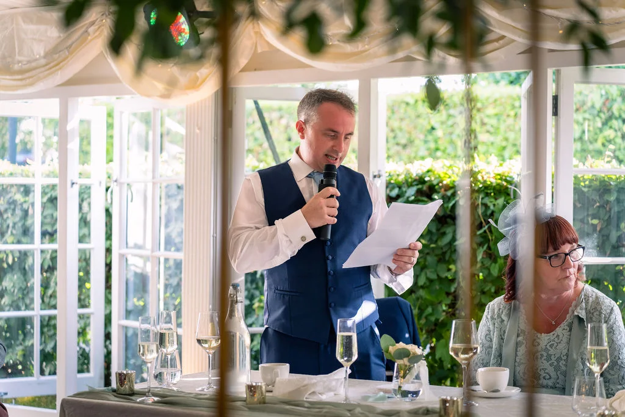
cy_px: 208
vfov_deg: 18.2
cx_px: 312
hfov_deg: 27.0
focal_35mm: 75
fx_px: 1302
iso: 1000
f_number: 2.8
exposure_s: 1/200
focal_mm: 75
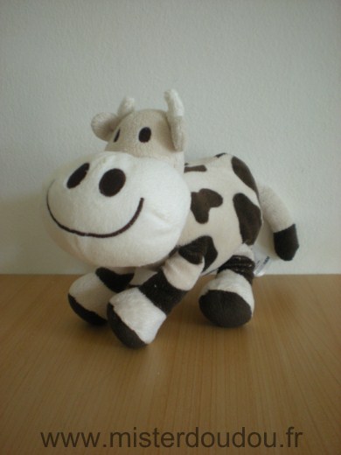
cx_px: 170
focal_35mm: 38
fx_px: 499
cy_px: 228
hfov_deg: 37.7
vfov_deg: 49.0
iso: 200
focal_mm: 6.3
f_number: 3.1
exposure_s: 1/26.4
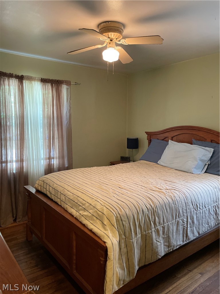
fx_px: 220
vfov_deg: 67.3
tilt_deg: -6.0
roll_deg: -0.1
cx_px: 110
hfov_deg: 53.1
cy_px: 147
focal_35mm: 26
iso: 500
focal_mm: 4.2
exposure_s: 1/60
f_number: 1.6
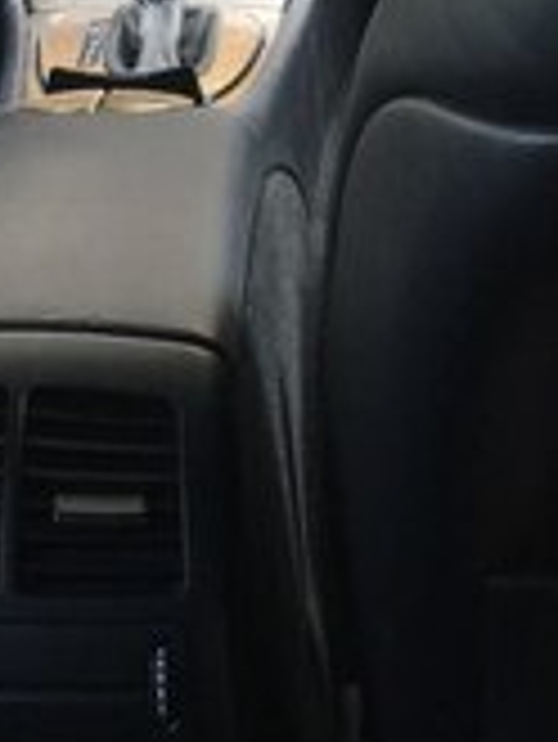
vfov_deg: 21.1
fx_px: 1867
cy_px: -126
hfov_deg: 16.7
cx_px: 14
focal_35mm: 87
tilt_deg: -15.6
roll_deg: +4.8
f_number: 2.2
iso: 32
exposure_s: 1/50
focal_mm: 4.15
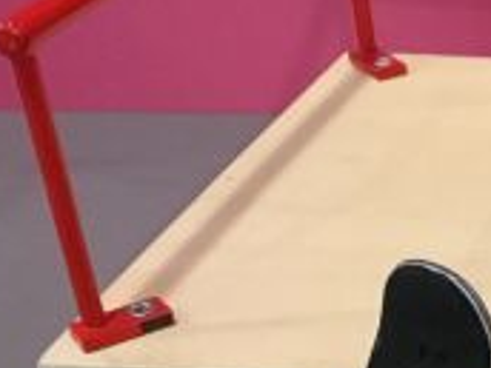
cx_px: 819
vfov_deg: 13.6
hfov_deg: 16.0
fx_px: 1532
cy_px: 314
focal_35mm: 108
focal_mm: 3.3
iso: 250
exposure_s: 1/33
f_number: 2.4
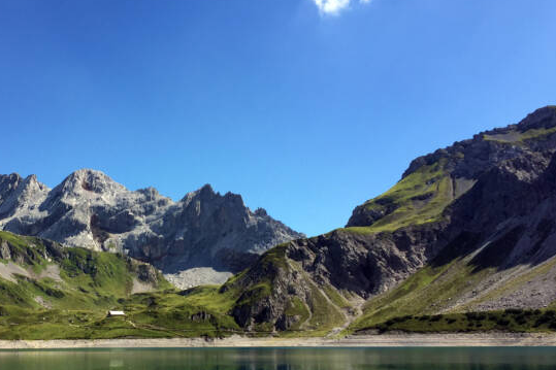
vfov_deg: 30.9
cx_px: 167
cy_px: 257
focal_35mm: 43
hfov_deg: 44.5
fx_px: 664
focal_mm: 4.15
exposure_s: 1/1522
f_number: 2.2
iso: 32
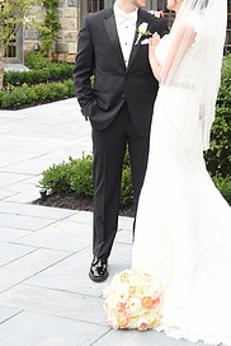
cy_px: -1
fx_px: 778
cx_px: 197
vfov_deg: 23.9
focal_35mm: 81
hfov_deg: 16.7
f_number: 9
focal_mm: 38
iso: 1000
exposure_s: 1/200
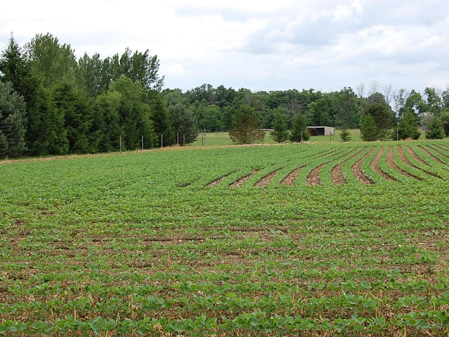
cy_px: 153
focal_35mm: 54
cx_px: 248
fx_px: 700
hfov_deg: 35.5
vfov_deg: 27.0
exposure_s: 1/250
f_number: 8
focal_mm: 28
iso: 200
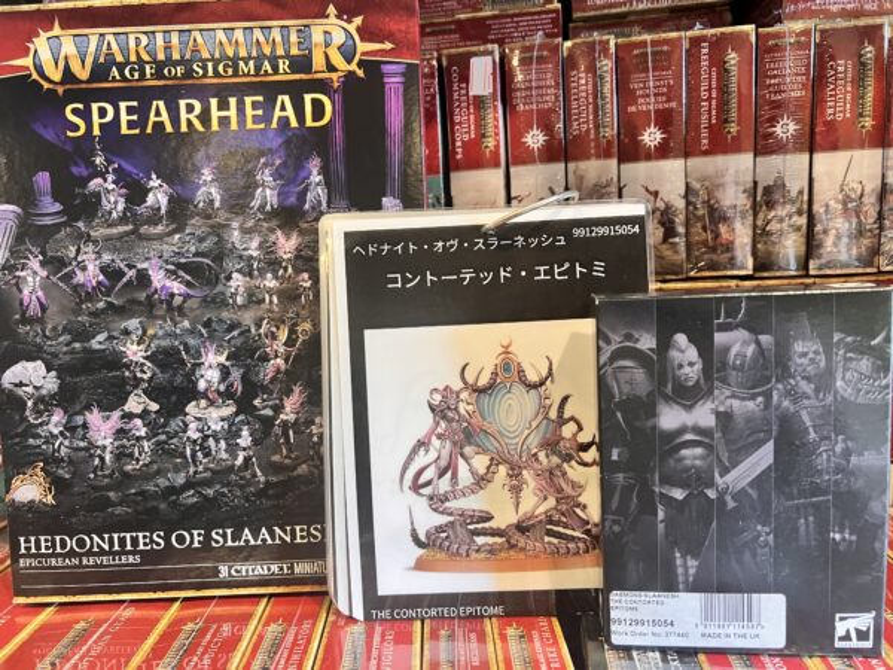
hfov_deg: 67.3
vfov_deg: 53.1
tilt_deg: -7.7
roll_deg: +3.2
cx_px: 446
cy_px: 335
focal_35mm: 26
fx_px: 671
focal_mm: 5.7
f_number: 1.5
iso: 250
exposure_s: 1/60
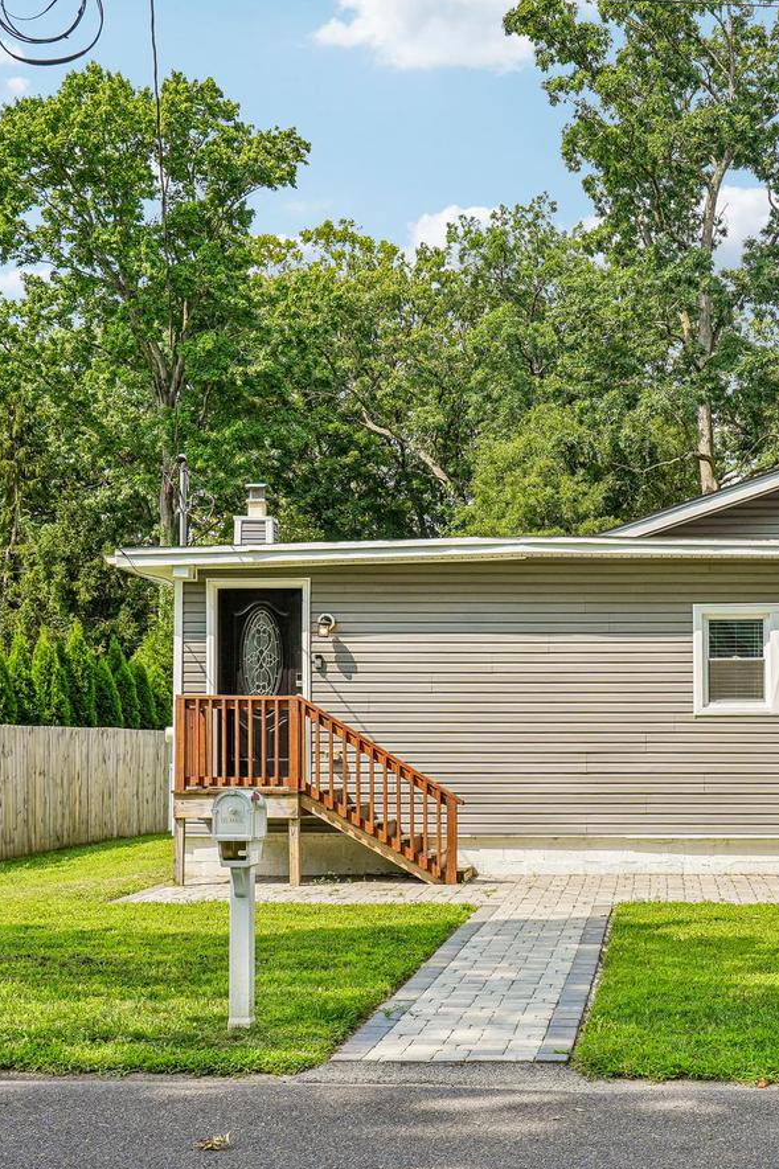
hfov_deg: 23.3
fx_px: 1851
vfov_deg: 35.1
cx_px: 672
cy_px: 582
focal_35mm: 57
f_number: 8
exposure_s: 1/200
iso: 100
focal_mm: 35
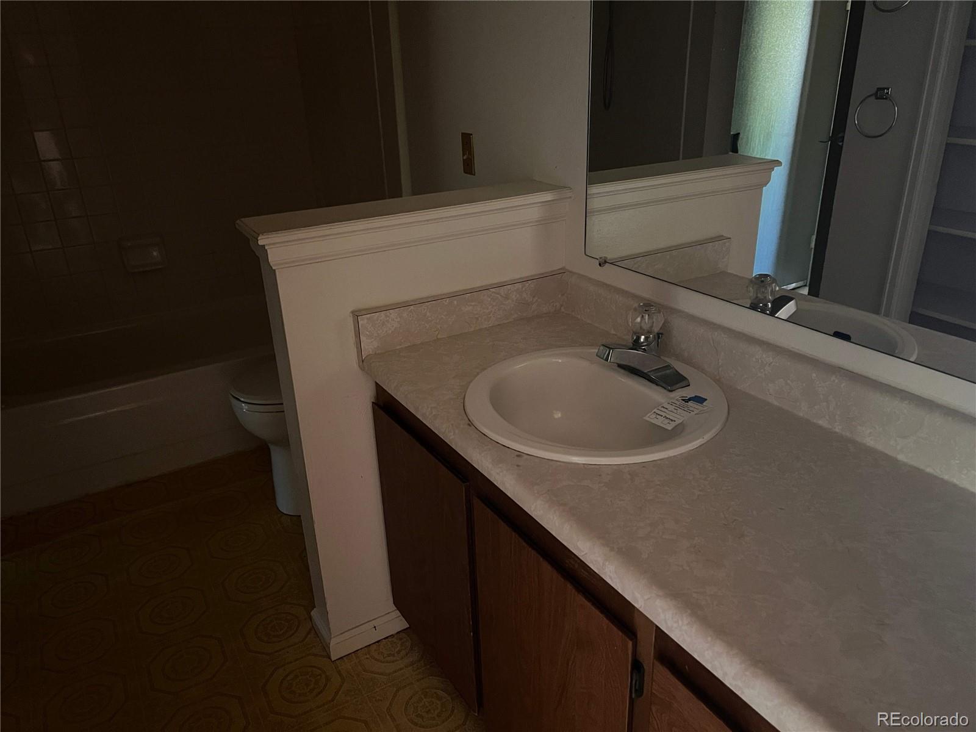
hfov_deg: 67.3
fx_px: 733
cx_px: 488
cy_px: 366
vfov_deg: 53.1
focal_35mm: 26
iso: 1000
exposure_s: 1/30
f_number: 1.5
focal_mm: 5.7
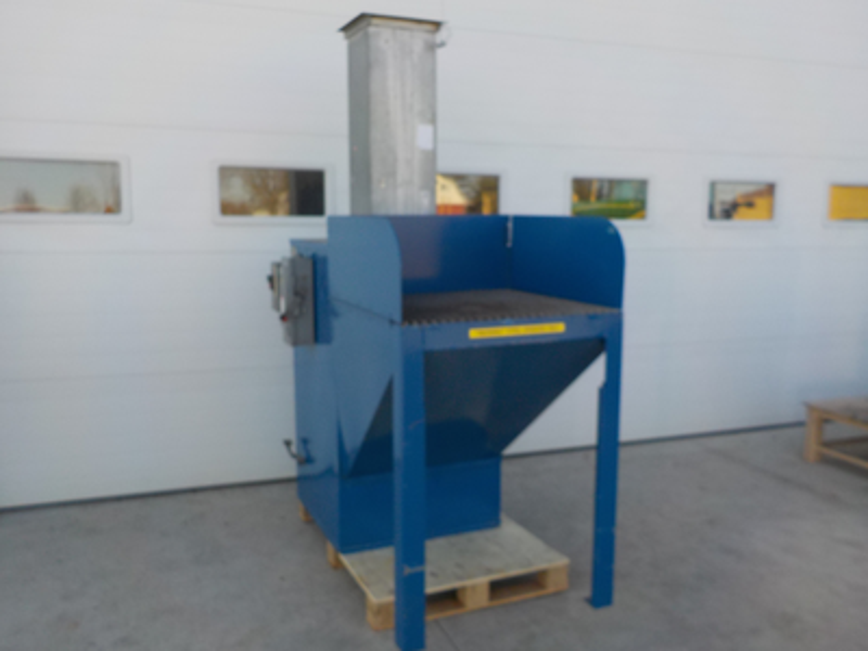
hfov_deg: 60.0
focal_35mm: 30
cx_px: 434
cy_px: 326
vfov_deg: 46.8
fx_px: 752
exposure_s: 1/400
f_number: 3.3
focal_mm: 4.1
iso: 125
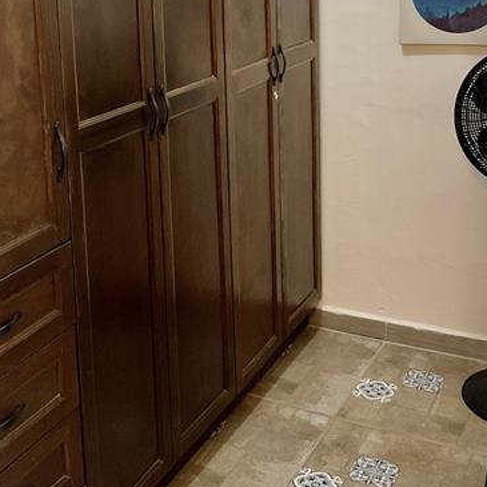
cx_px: 189
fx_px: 860
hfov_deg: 31.5
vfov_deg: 30.5
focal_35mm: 54
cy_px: 68
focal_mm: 3
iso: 200
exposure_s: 1/60
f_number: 1.8
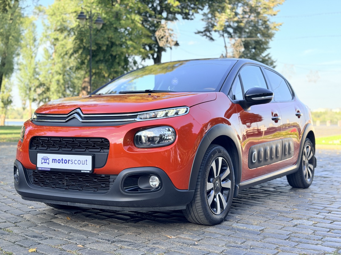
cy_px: 128
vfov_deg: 30.3
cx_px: 170
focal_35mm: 48
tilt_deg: -0.8
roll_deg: -0.3
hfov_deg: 39.7
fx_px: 473
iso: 80
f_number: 1.78
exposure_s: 1/1000
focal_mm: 6.76
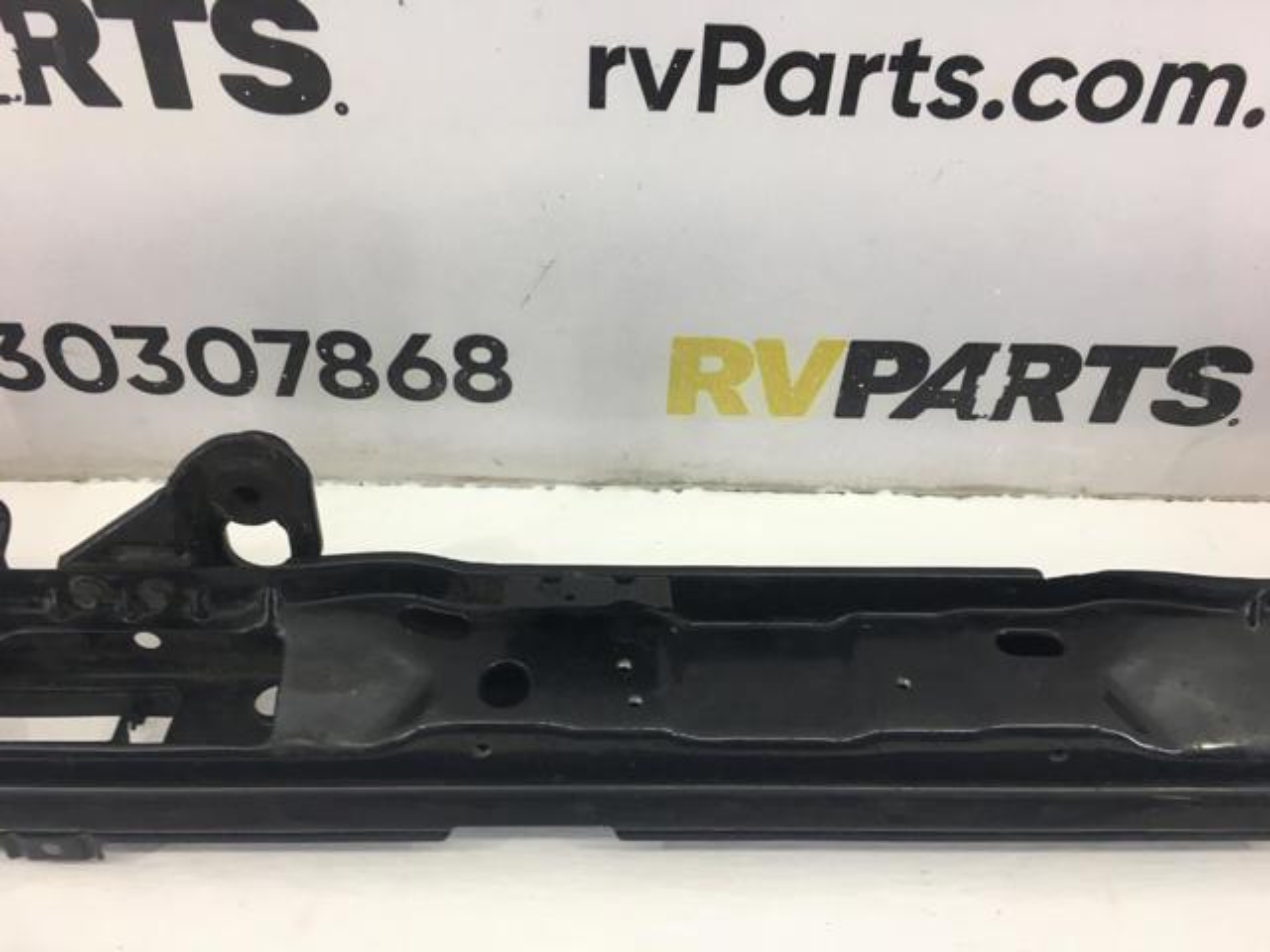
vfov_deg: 48.2
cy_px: 476
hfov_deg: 61.7
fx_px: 1064
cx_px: 635
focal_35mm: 29
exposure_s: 1/33
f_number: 2.2
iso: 25
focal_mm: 4.15
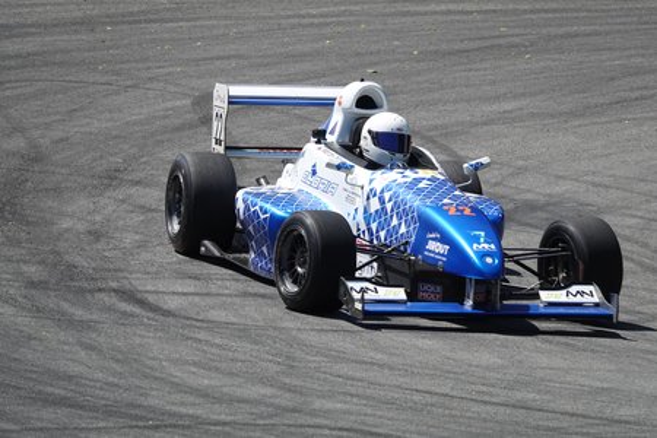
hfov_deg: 6.6
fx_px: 5657
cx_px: 328
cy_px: 219
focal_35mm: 310
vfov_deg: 4.4
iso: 100
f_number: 4.5
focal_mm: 113.69
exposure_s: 1/800
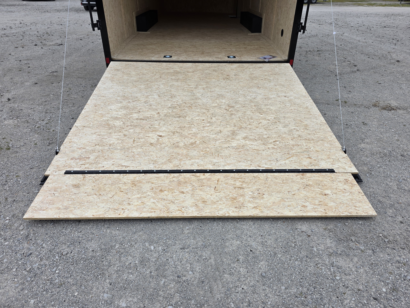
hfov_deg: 73.9
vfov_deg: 58.9
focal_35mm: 23
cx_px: 205
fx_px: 272
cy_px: 154
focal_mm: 6.3
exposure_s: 1/7626
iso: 80
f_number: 1.7
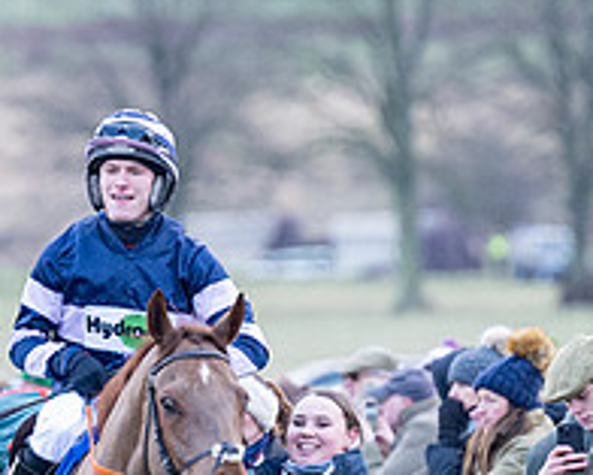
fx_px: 17015
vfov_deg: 1.6
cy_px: 526
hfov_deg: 2.0
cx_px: 289
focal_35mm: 969
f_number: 2.8
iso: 800
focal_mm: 175
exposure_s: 1/400
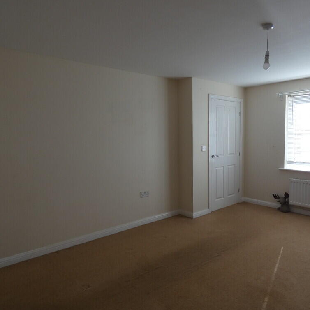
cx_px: 184
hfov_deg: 64.5
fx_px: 243
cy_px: 157
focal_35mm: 24
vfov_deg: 65.0
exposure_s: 1/80
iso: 80
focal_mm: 3.6
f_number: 2.8
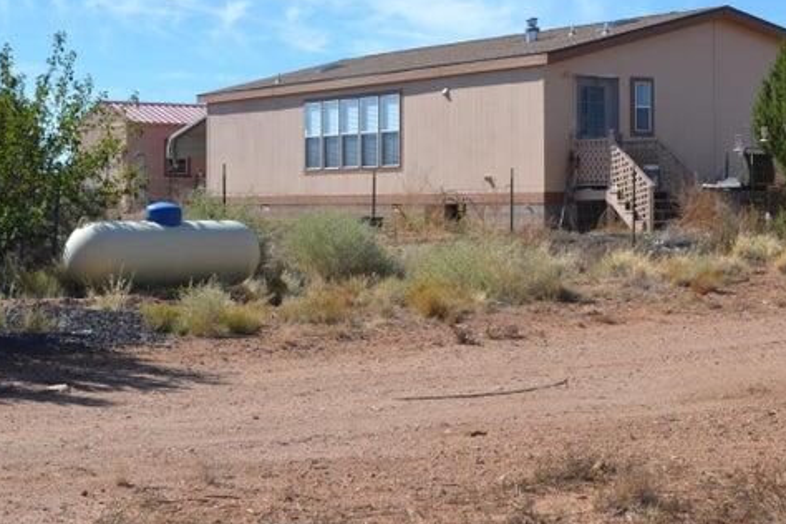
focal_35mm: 82
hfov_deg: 24.8
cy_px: 139
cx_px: 391
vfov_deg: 16.6
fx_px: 1790
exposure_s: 1/250
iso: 100
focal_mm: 36
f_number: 8
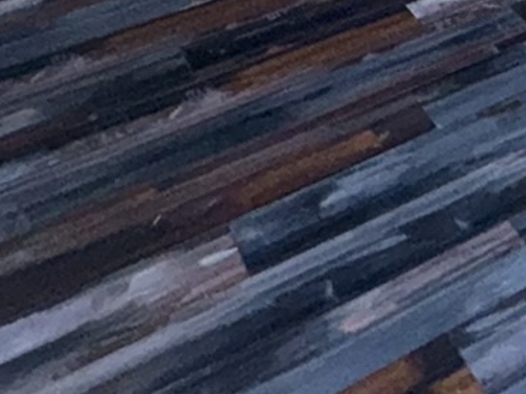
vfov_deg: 12.3
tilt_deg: +0.5
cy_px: -685
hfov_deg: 22.7
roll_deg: +0.0
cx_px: 680
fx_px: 1170
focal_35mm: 77
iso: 100
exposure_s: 1/120
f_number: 2.2
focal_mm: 2.22
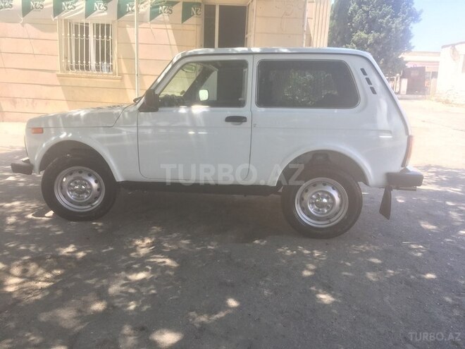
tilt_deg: -11.2
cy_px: 174
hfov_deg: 61.7
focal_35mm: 29
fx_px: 390
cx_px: 232
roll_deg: -2.7
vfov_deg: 48.2
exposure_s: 1/297
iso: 32
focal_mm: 4.15
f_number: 2.2
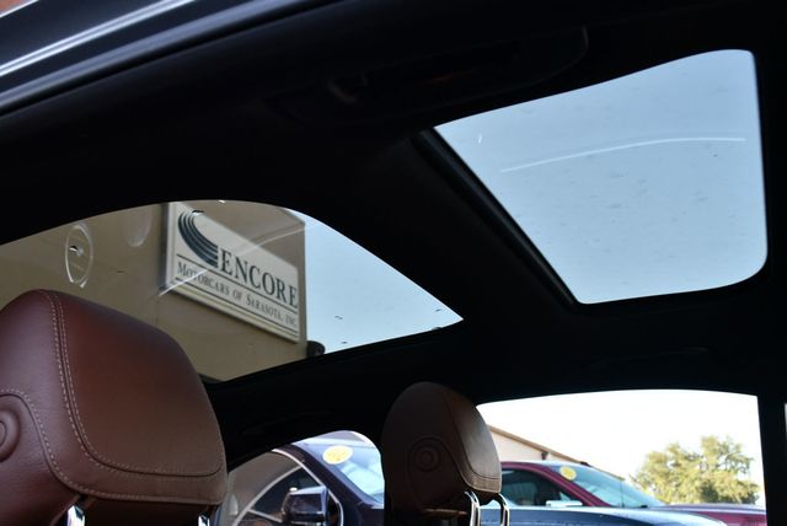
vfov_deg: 36.9
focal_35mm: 36
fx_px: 788
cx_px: 394
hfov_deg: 53.1
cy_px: 263
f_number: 5
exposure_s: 1/250
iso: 400
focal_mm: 18
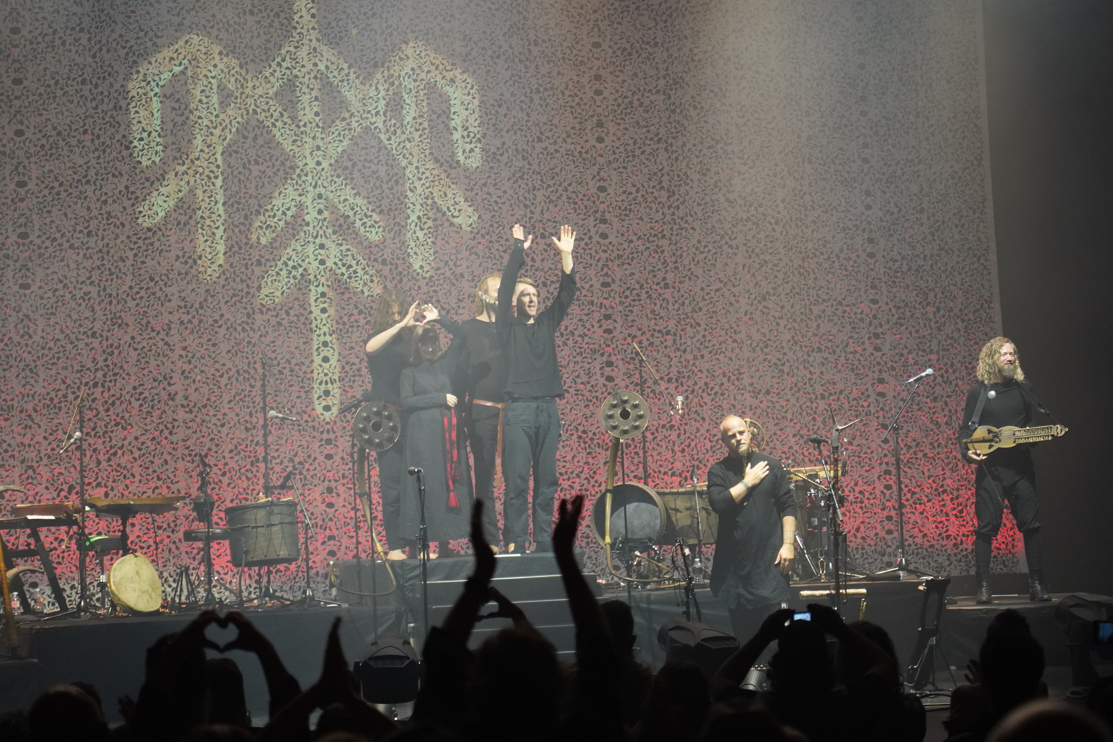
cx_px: 556
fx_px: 3246
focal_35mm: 105
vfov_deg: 13.0
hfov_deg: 19.5
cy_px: 371
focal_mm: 105
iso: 5000
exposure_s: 1/160
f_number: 4
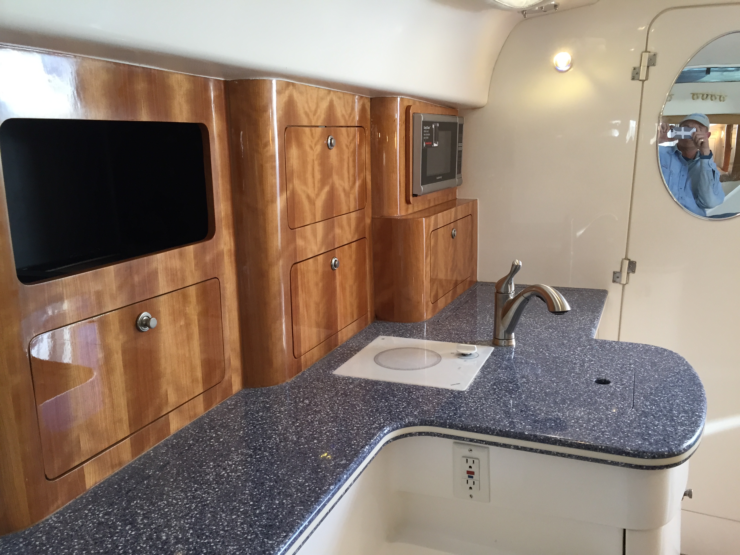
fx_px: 620
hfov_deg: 61.7
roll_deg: +0.2
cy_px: 278
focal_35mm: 29
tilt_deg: -13.3
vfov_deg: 48.2
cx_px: 370
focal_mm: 4.15
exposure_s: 1/30
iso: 40
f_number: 2.2
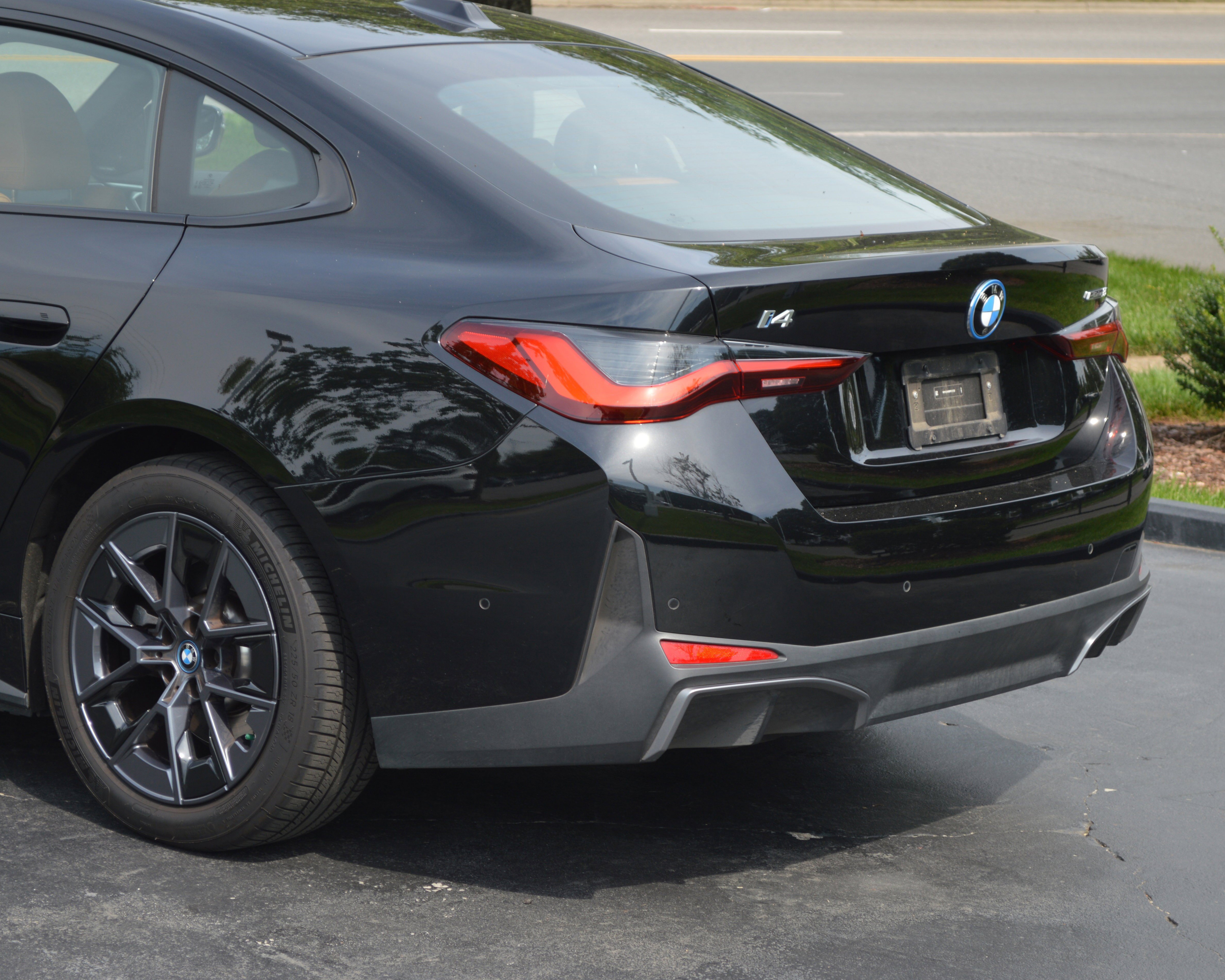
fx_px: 3392
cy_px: 489
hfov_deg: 20.5
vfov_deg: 16.4
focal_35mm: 94
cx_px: 630
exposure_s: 1/160
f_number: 6.3
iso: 100
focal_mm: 55
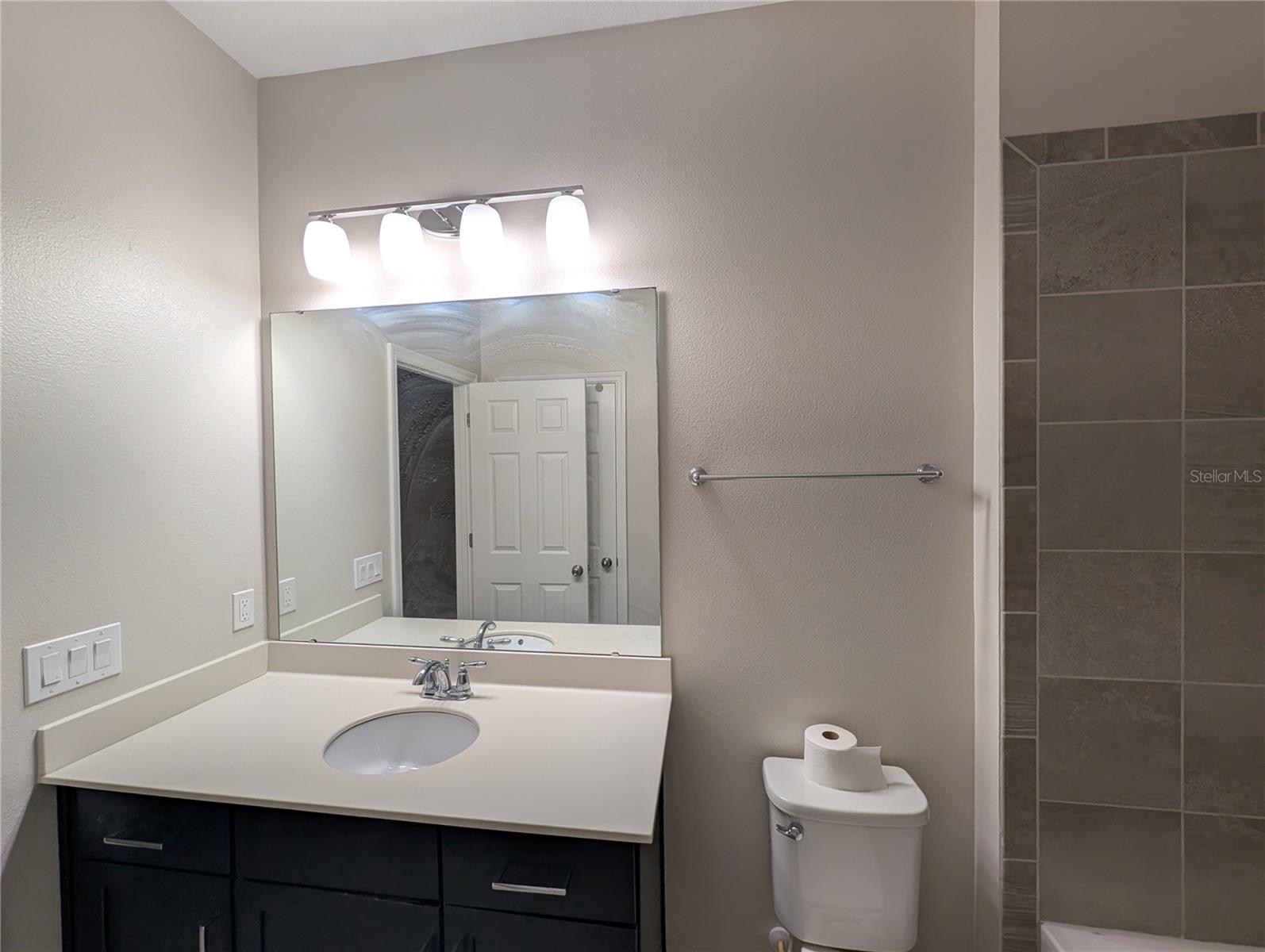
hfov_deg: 110.5
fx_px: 439
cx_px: 632
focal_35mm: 12
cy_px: 476
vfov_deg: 94.6
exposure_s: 1/164
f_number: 1.7
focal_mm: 2.02
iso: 46
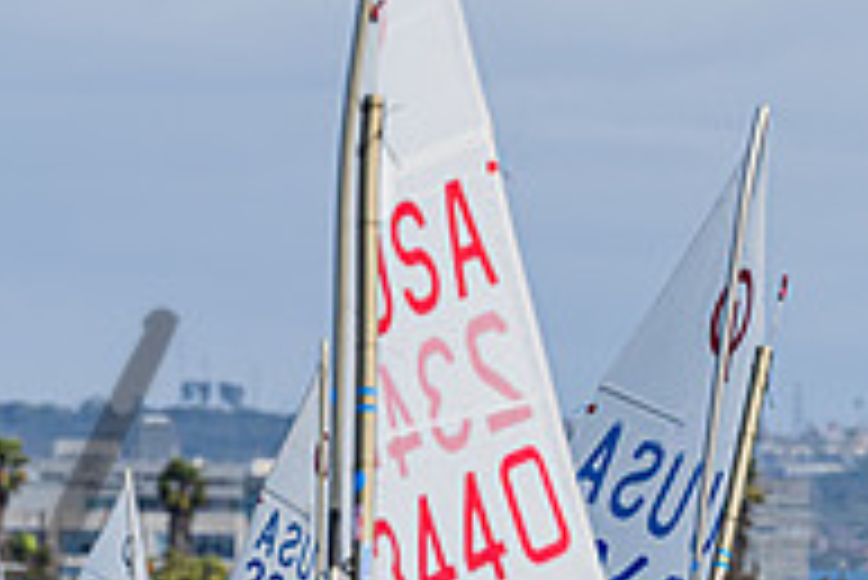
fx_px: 22053
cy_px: 848
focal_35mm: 914
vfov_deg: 1.5
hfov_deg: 2.3
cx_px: 273
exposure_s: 1/1250
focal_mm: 290
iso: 320
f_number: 9
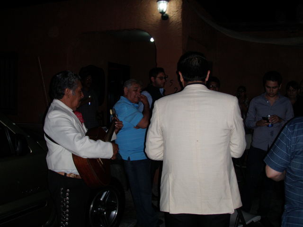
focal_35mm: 38
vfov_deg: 37.7
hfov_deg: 49.0
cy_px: 114
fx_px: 333
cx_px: 152
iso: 125
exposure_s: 1/30
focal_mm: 6.7
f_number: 3.5
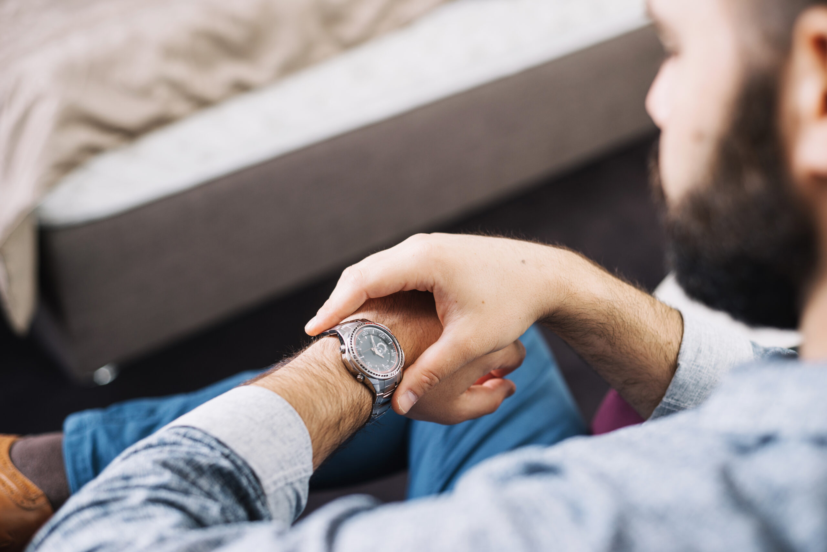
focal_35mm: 50
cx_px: 414
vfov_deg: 27.0
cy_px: 276
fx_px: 1149
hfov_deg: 39.6
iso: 125
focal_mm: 50
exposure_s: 1/100
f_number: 2.8
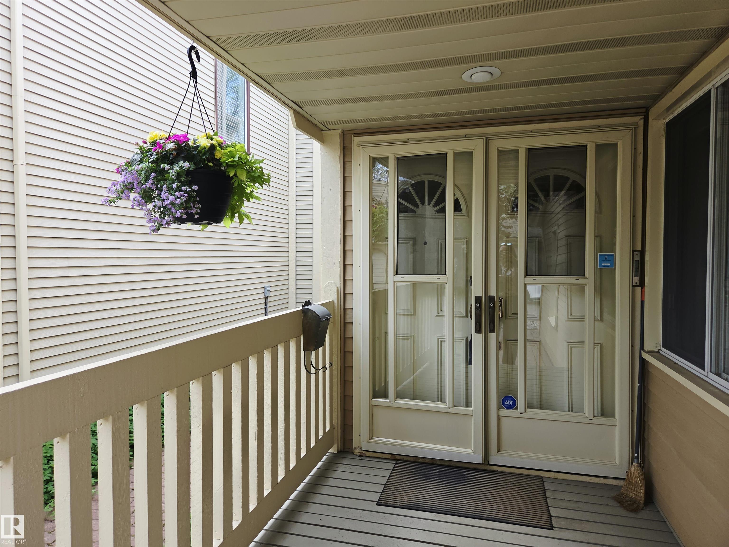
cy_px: 274
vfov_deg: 58.9
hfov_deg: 73.9
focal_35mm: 23
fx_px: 484
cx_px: 364
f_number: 1.8
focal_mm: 5.4
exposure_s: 1/859
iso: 80
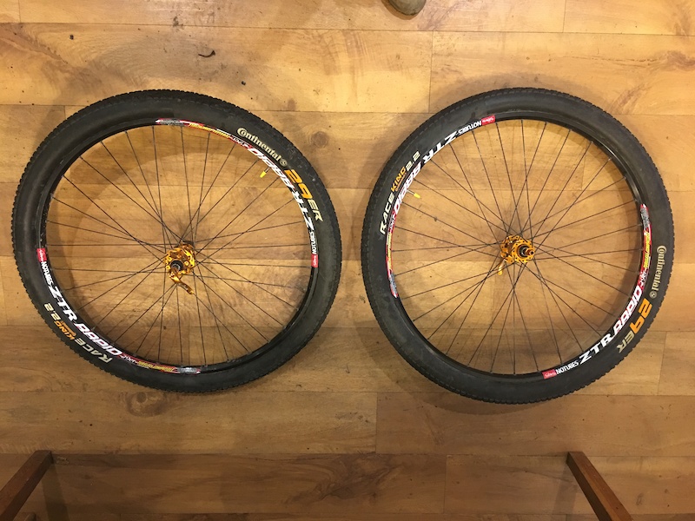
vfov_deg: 48.2
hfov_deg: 61.7
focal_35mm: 29
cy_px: 260
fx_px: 582
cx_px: 348
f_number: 2.2
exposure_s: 1/8
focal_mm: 4.15
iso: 125
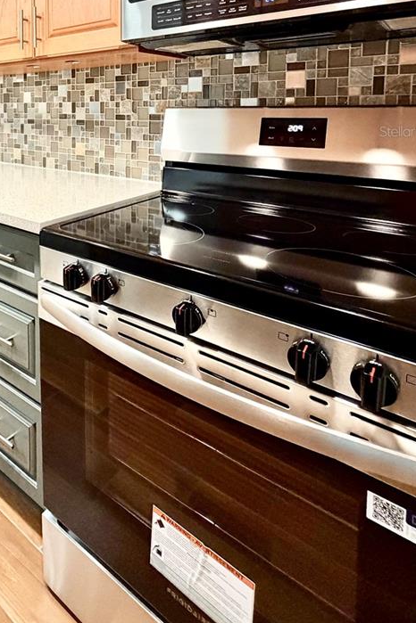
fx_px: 433
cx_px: 41
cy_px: 131
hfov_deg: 46.3
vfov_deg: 65.5
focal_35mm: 25
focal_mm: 2.22
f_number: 2.2
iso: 500
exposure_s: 1/60
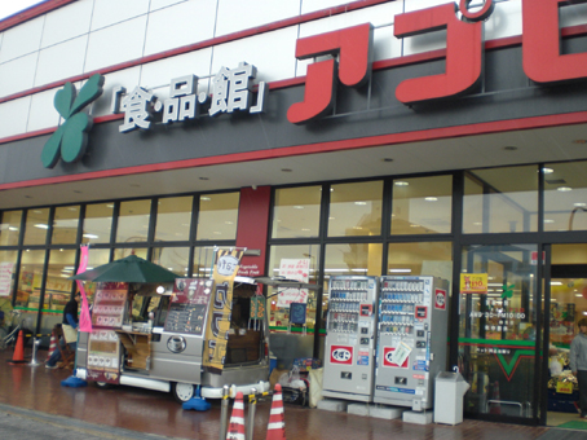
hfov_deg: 49.0
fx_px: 644
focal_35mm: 38
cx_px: 294
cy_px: 220
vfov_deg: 37.7
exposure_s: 1/80
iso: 100
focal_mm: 6.3
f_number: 3.1
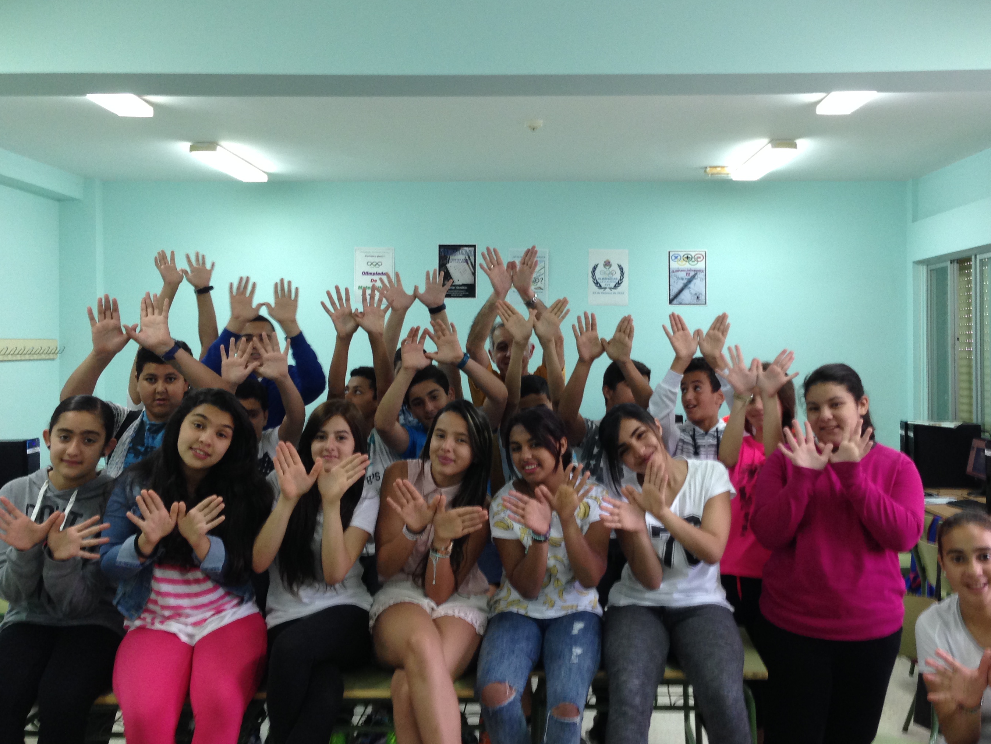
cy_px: 338
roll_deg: +0.5
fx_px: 1145
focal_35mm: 40
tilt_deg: -0.1
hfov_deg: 46.7
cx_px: 567
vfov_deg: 35.9
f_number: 2.4
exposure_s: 1/20
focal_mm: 4.12
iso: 100
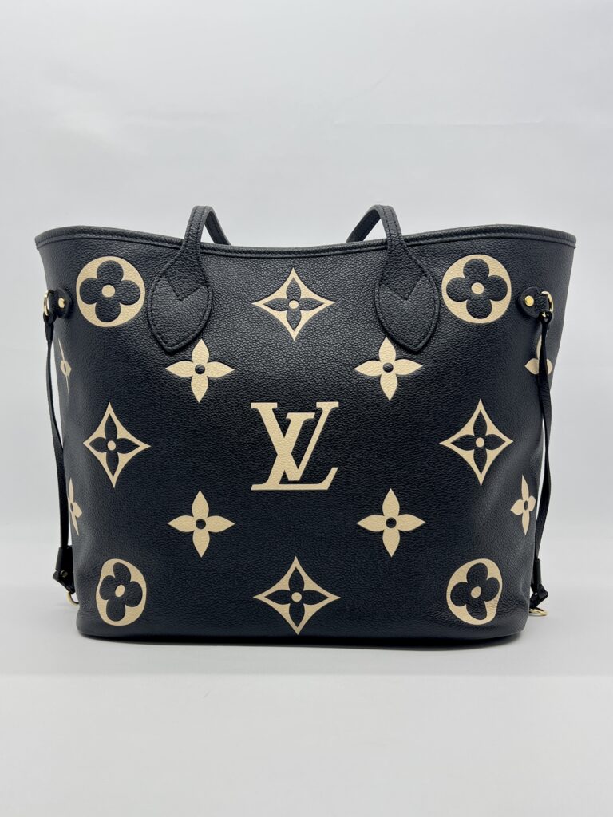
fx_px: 614
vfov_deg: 67.3
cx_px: 306
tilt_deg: -2.1
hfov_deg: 53.1
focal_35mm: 26
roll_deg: +0.0
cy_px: 408
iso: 32
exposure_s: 1/106
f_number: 1.5
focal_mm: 5.7
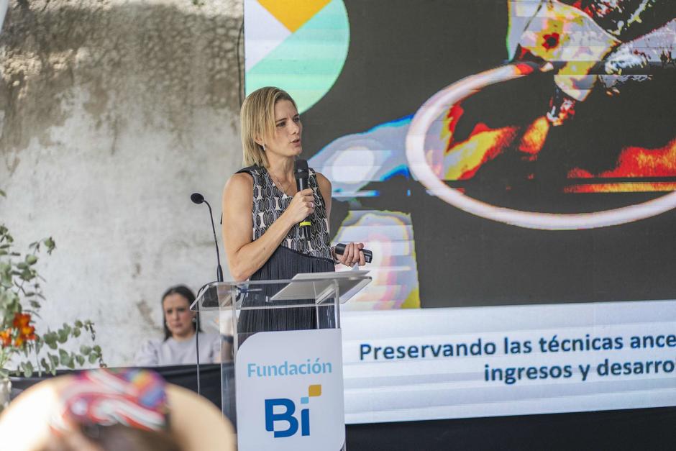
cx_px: 338
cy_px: 226
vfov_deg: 16.1
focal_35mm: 85
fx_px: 1596
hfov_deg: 23.9
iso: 500
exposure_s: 1/1250
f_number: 1.8
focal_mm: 85
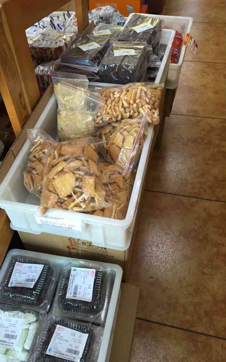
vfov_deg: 61.2
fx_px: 306
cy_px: 181
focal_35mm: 31
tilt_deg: -48.7
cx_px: 91
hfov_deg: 40.4
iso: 64
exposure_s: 1/33
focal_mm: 4.15
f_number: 2.2
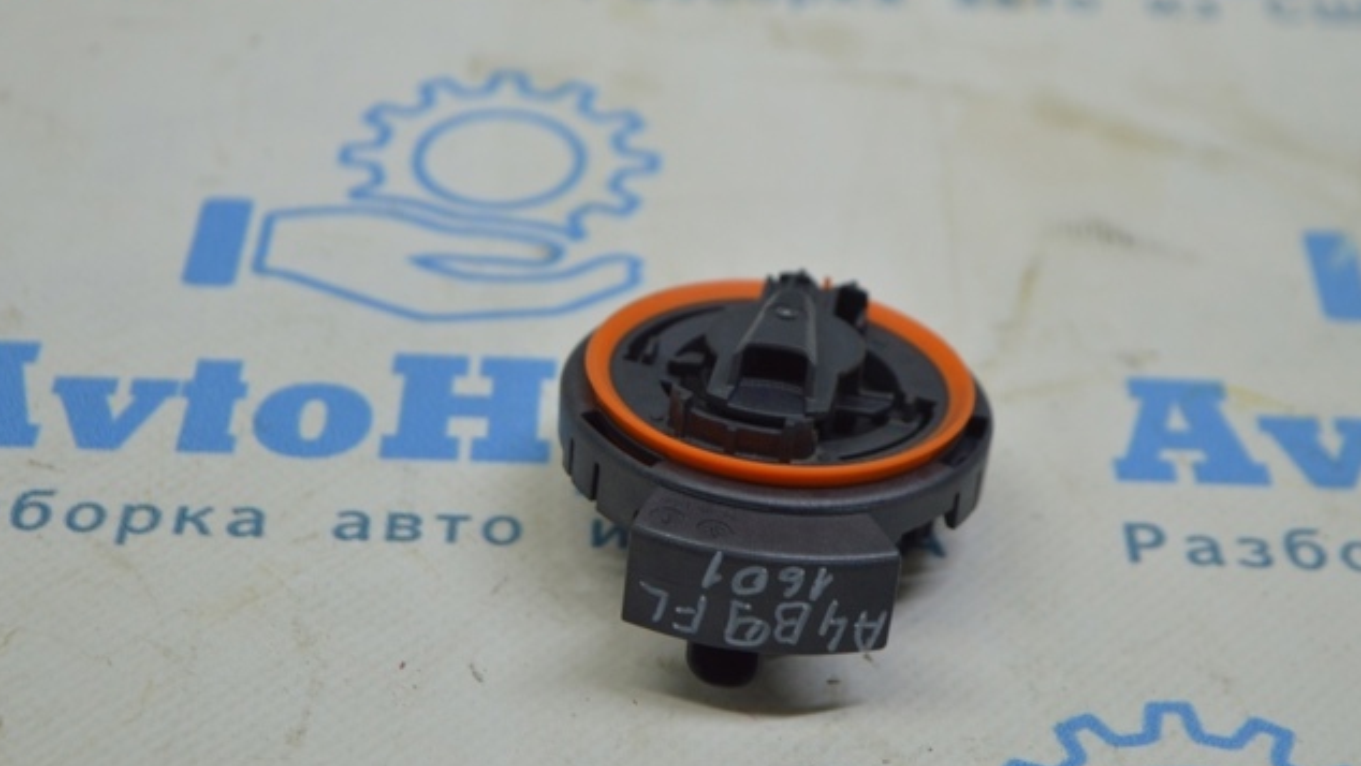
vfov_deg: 15.9
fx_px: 2743
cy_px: 355
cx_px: 678
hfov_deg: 27.9
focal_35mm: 76
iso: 400
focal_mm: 48
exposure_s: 1/40
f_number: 5.6
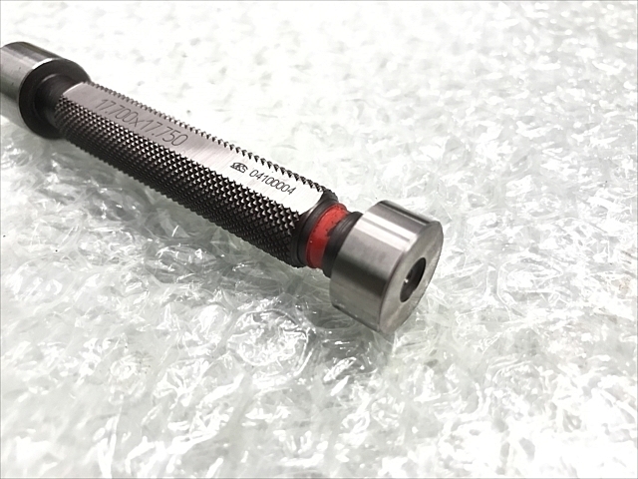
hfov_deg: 63.4
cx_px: 319
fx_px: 516
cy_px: 240
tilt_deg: -44.3
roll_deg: +1.1
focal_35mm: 28
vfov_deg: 49.7
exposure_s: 1/15
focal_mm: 3.99
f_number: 1.8
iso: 50
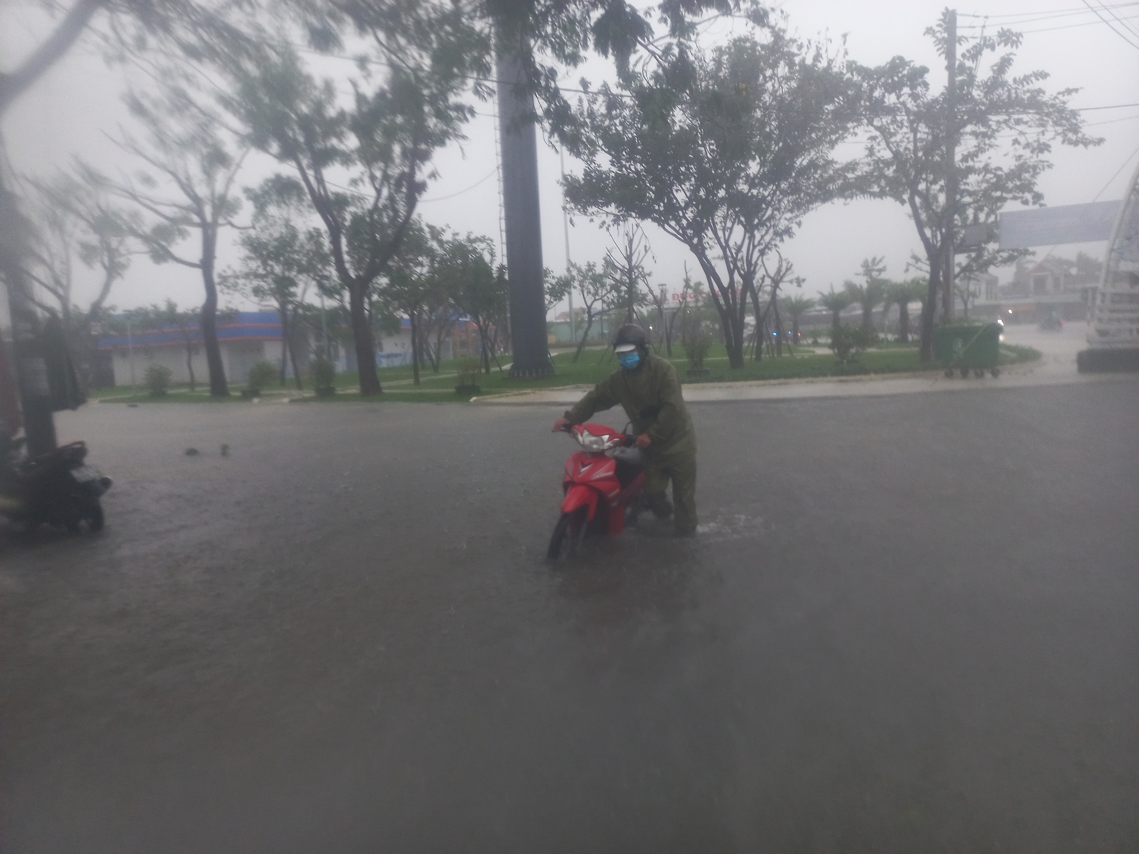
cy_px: 427
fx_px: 823
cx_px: 570
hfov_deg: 69.4
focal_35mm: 25
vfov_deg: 54.9
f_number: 1.8
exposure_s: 1/40
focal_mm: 4.6
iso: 200
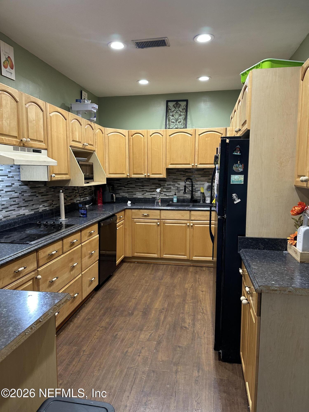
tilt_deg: -8.1
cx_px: 154
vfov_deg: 71.6
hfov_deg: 56.8
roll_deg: -0.5
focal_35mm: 24
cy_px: 206
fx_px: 286
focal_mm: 6.86
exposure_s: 1/60
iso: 160
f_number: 1.78
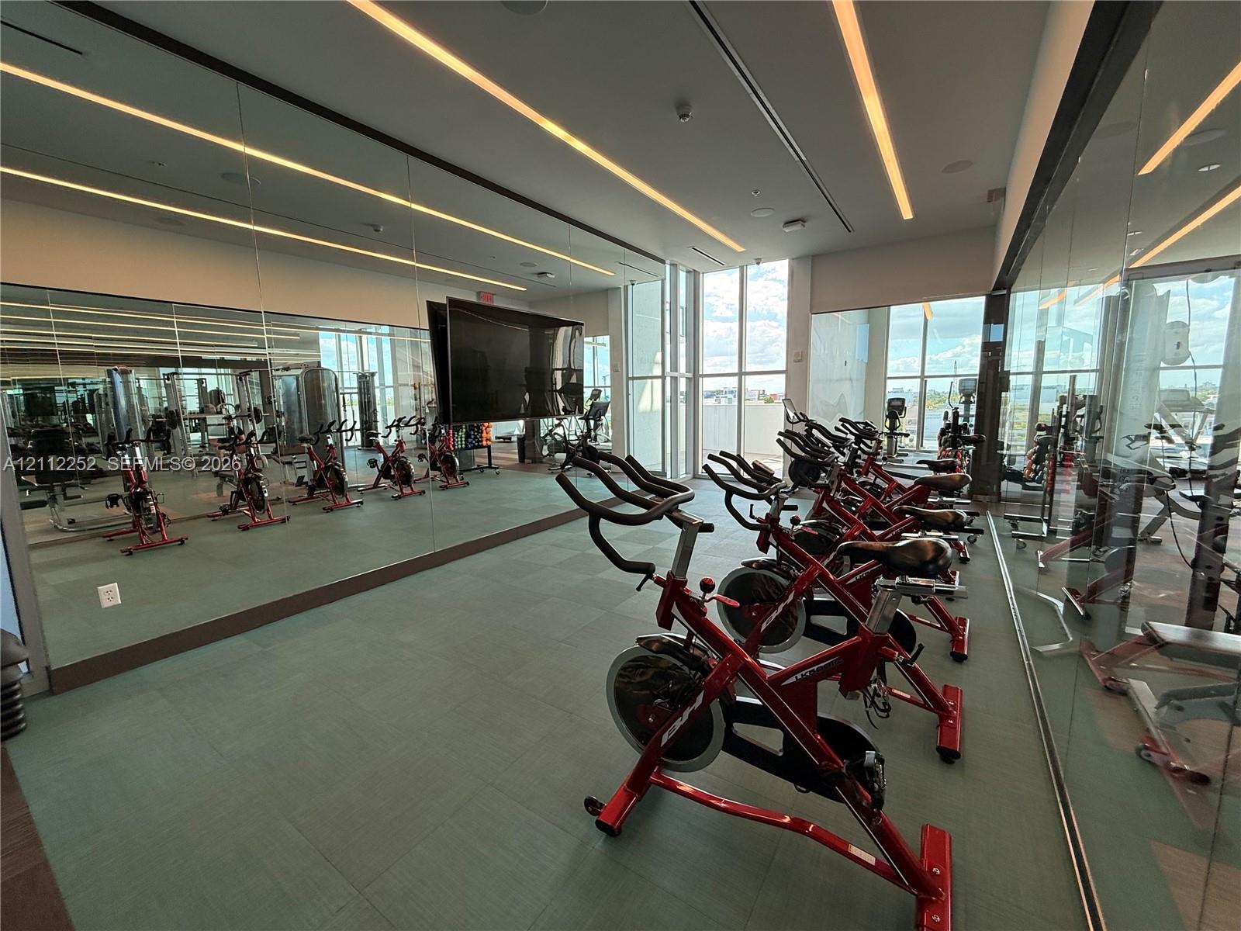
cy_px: 466
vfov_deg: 85.7
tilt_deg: -7.8
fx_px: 502
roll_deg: +1.9
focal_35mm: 14
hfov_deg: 102.1
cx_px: 620
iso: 64
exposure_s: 1/207
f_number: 2.2
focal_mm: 2.22
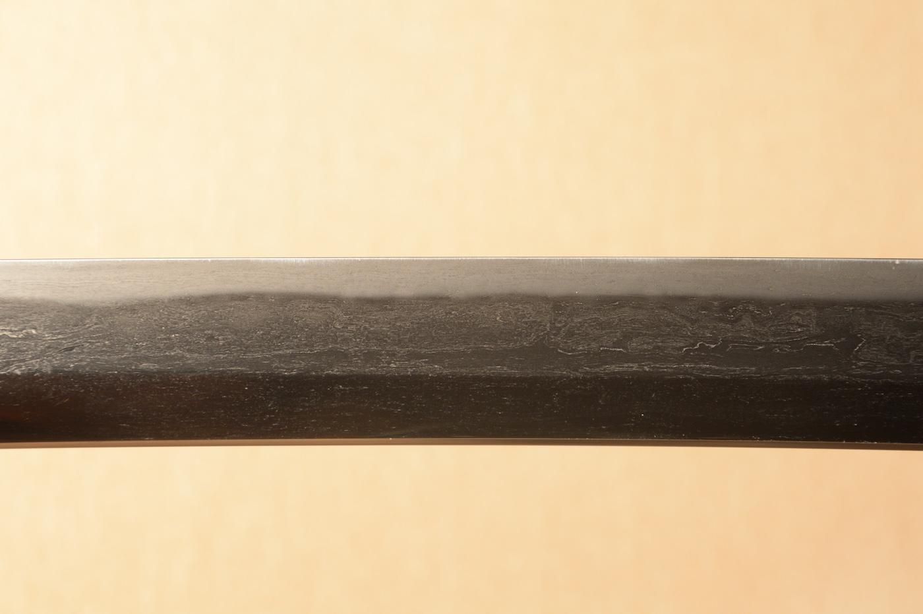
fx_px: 3650
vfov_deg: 9.6
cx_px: 462
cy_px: 307
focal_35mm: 142
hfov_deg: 14.4
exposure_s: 1/1.6
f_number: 11
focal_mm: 95
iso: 400
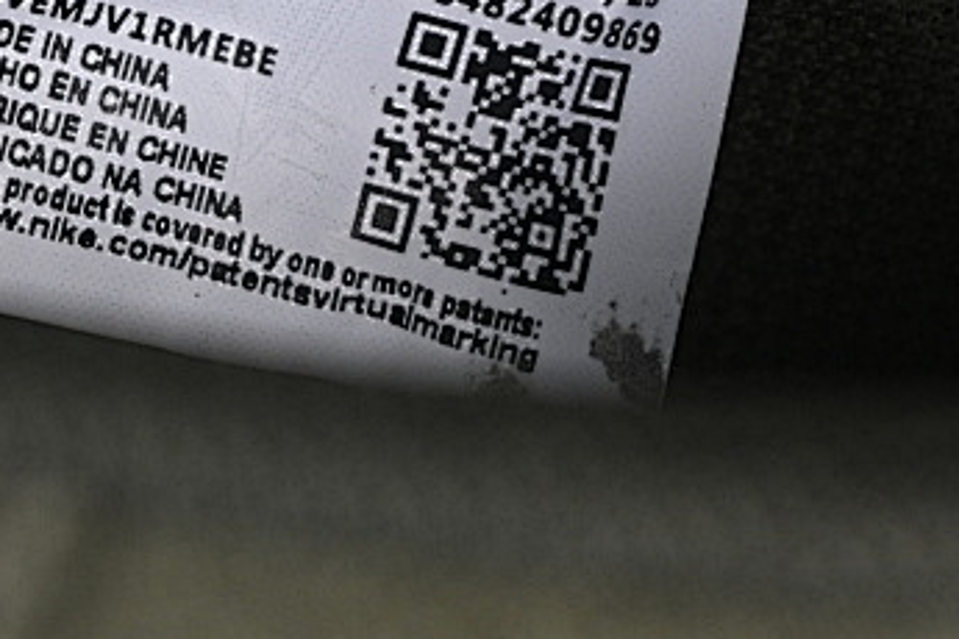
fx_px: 6260
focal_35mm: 235
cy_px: 108
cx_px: 334
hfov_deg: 8.8
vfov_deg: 5.8
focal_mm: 50
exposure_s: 1/60
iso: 160
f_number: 6.3
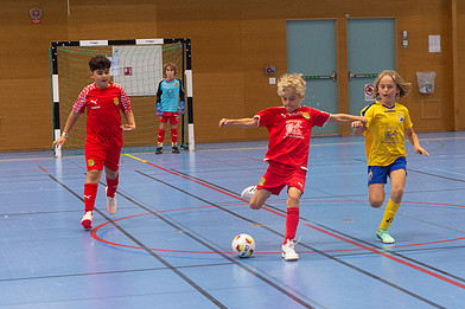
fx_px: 1381
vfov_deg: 12.8
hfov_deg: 19.1
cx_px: 288
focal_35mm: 107
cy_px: 146
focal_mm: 70
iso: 4500
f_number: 3.5
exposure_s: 1/400
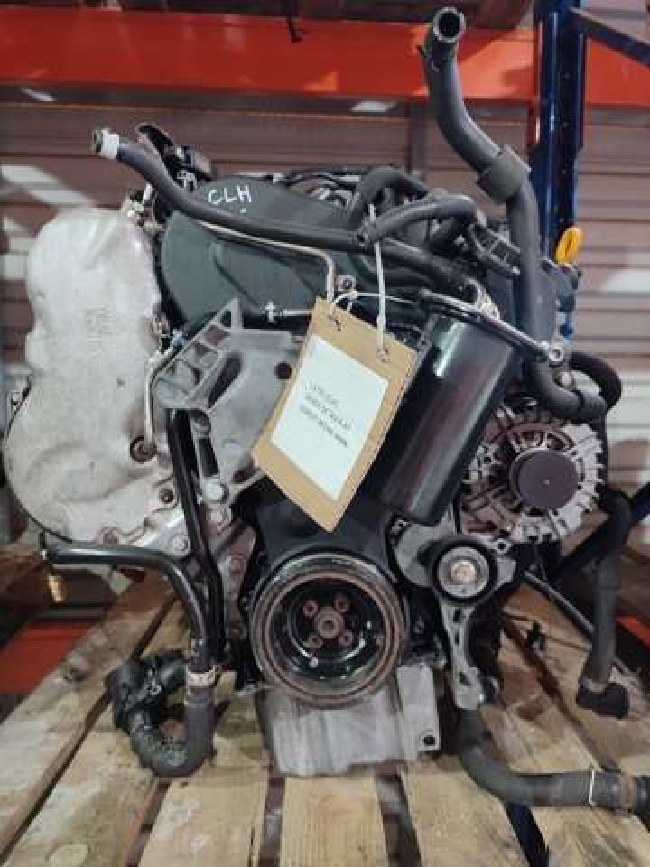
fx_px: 626
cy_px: 434
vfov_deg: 69.4
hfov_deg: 54.9
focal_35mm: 25
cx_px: 325
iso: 585
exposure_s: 1/20
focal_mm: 6.04
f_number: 1.9
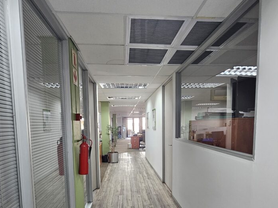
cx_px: 134
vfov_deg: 66.9
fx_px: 153
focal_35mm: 19
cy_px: 138
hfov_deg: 84.7
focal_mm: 2.2
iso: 250
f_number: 2.2
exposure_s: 1/71
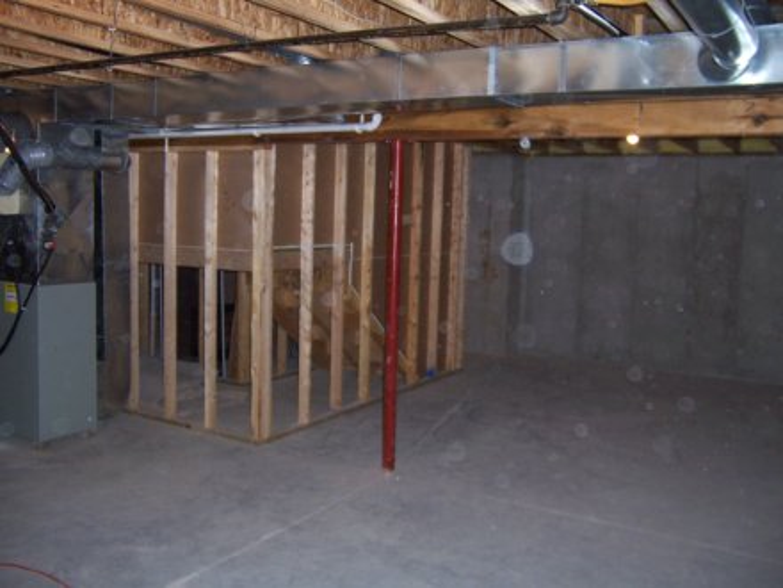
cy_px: 294
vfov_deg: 42.9
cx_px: 392
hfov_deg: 55.4
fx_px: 746
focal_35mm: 33
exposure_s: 1/60
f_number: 2.8
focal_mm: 5.5
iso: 140
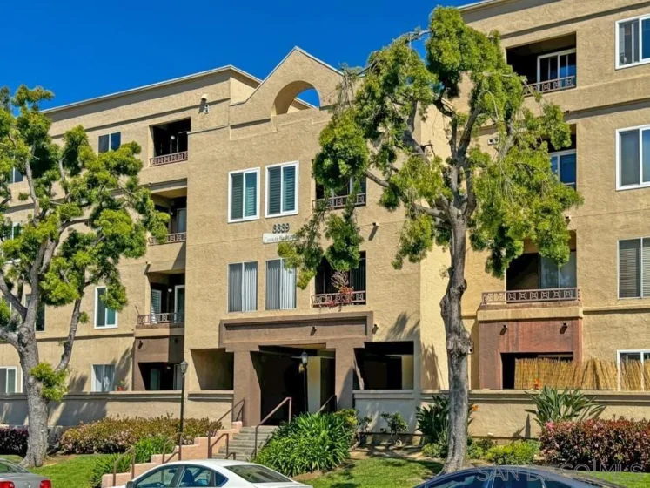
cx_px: 325
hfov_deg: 39.7
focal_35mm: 48
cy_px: 244
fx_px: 901
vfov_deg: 30.3
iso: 64
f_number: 1.8
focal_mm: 6.86
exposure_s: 1/4300
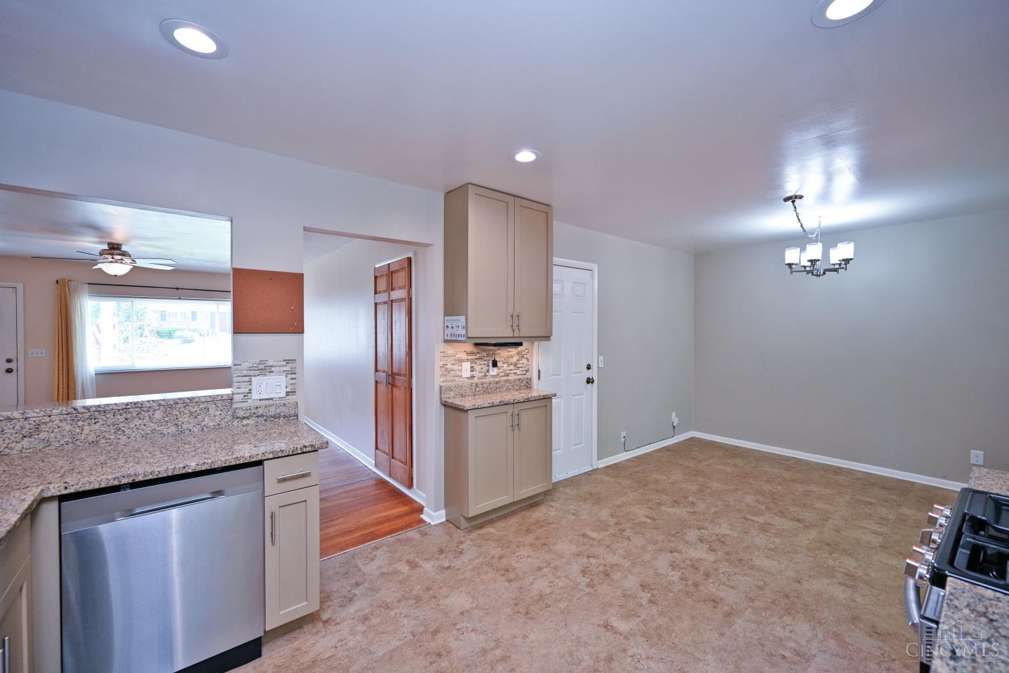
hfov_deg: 104.3
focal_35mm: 14
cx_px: 504
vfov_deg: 81.2
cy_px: 336
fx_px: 392
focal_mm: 14
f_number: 4
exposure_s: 1/60
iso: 280
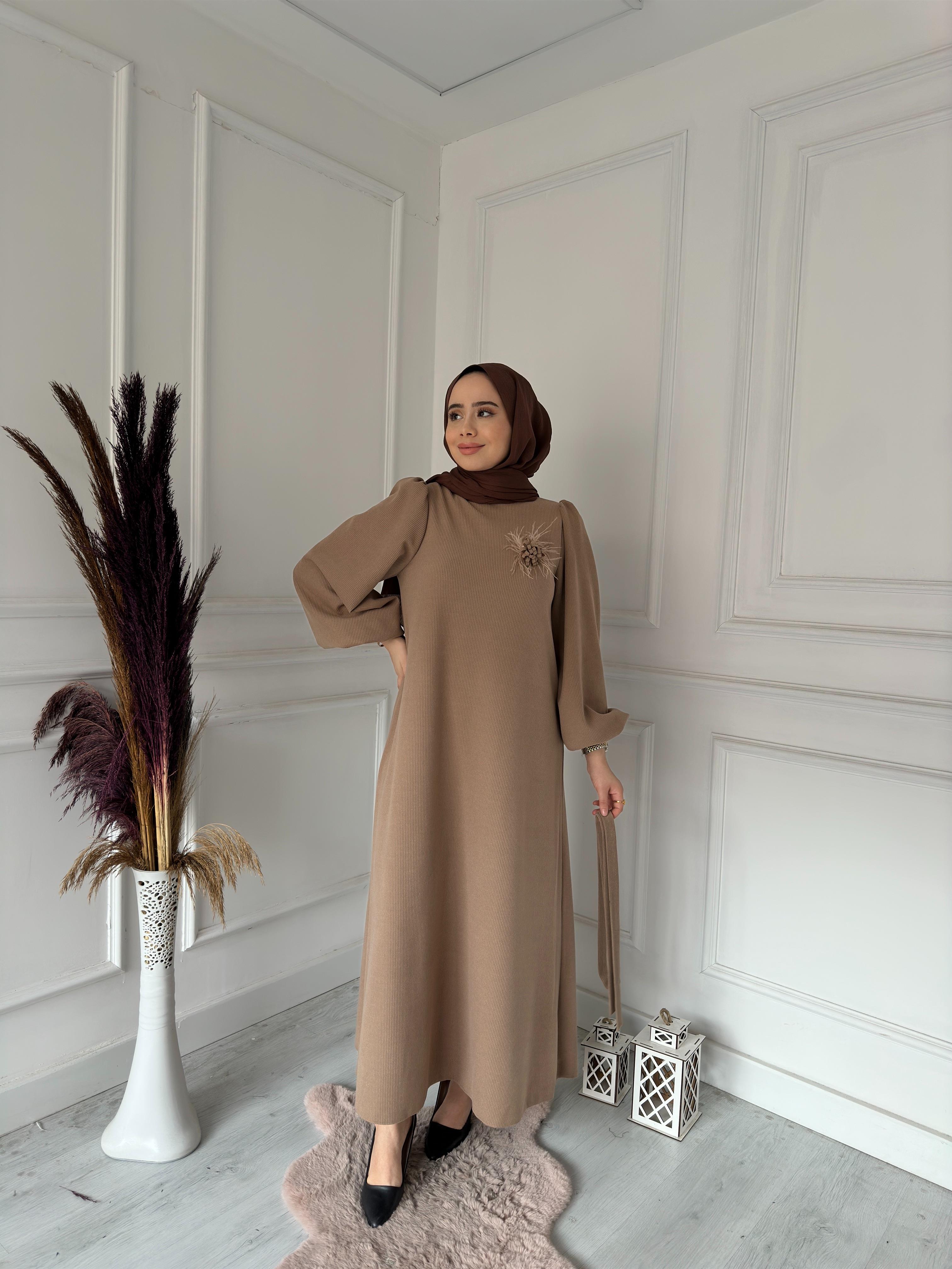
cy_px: 634
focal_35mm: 24
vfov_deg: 71.6
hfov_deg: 56.8
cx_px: 476
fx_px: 880
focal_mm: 6.86
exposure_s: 1/50
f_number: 1.78
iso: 64
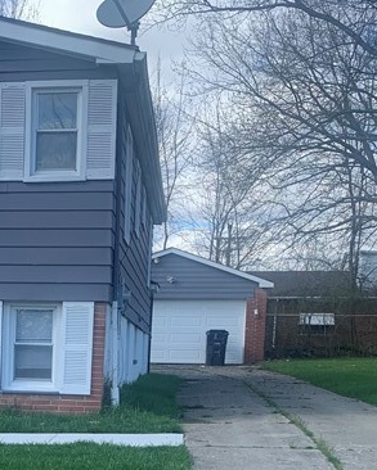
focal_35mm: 71
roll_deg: -2.5
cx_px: 27
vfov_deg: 25.0
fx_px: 990
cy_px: 507
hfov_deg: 21.0
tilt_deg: -5.3
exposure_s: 1/749
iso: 25
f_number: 1.8
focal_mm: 4.25
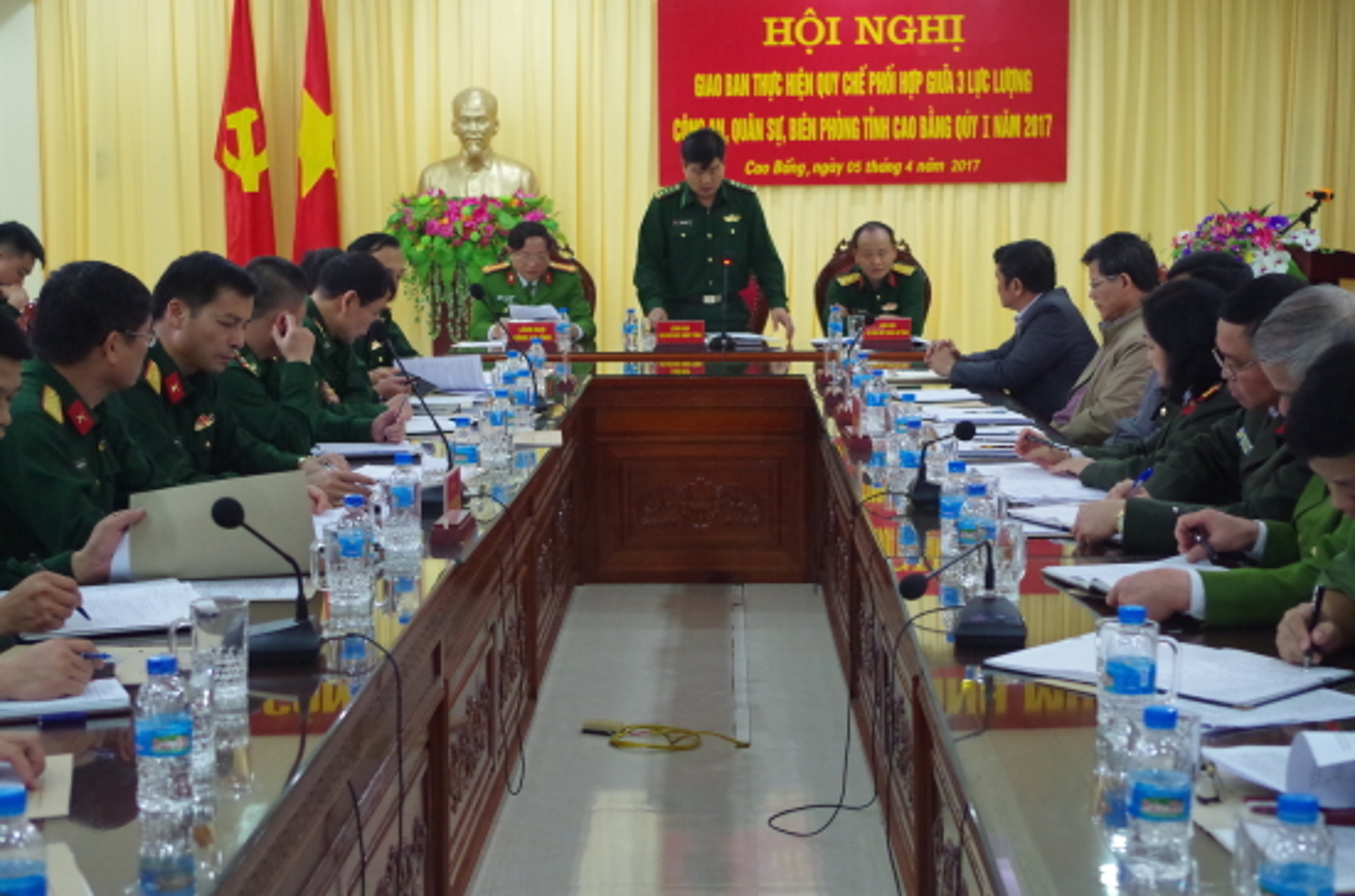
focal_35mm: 60
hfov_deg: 33.5
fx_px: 2253
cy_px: 448
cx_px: 678
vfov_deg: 22.5
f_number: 4.5
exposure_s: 1/60
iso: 3200
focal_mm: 40
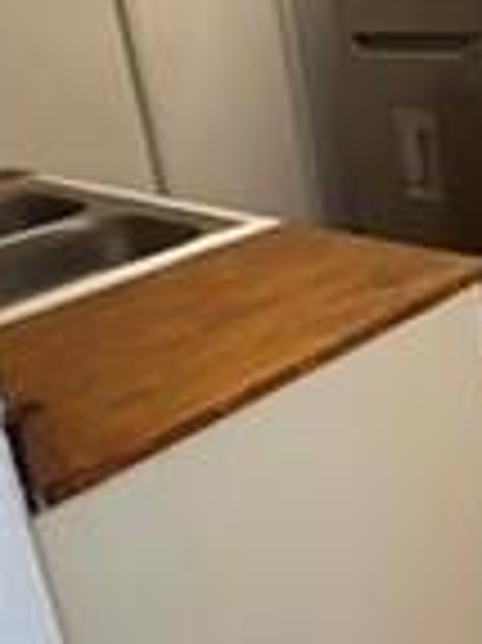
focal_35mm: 47
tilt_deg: -15.0
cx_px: 622
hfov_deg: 26.3
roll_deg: +3.6
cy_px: 176
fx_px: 874
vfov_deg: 39.6
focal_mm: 2.22
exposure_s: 1/40
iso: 1000
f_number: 2.2
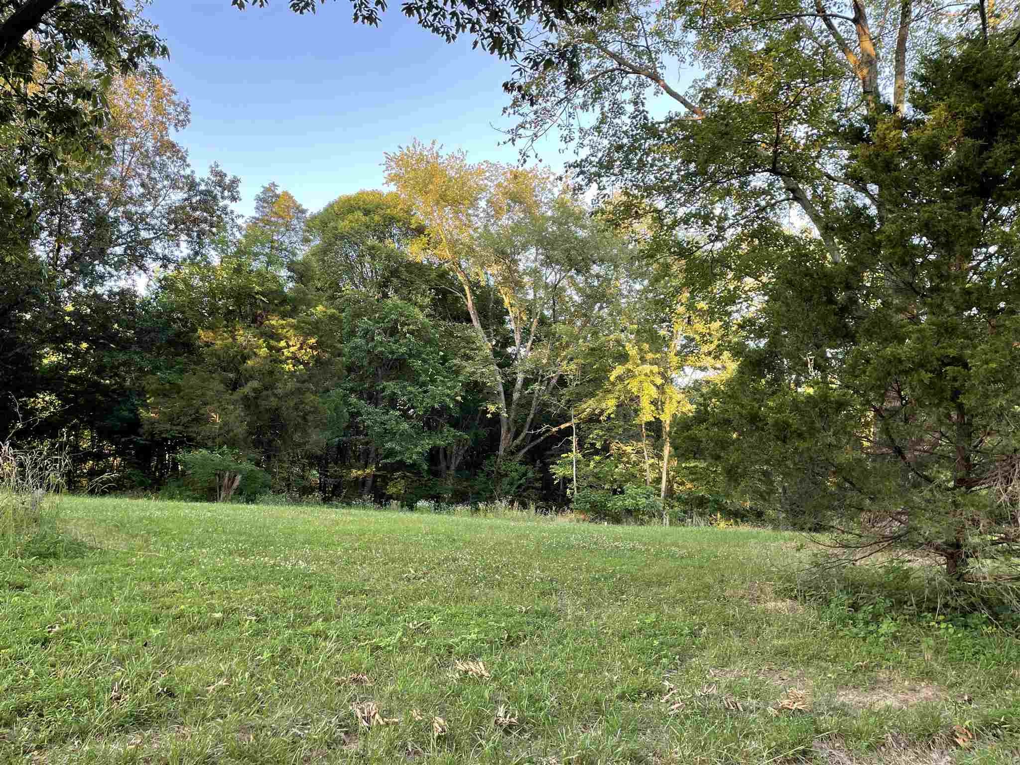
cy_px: 382
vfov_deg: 53.1
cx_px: 510
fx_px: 766
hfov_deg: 67.3
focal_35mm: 26
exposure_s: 1/121
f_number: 1.6
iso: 40
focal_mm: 4.2
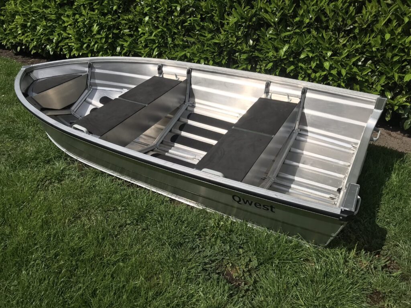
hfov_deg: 63.4
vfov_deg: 49.7
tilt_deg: -29.8
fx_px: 332
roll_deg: -0.3
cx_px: 206
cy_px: 154
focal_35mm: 28
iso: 20
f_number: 1.8
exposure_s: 1/3546
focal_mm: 3.99
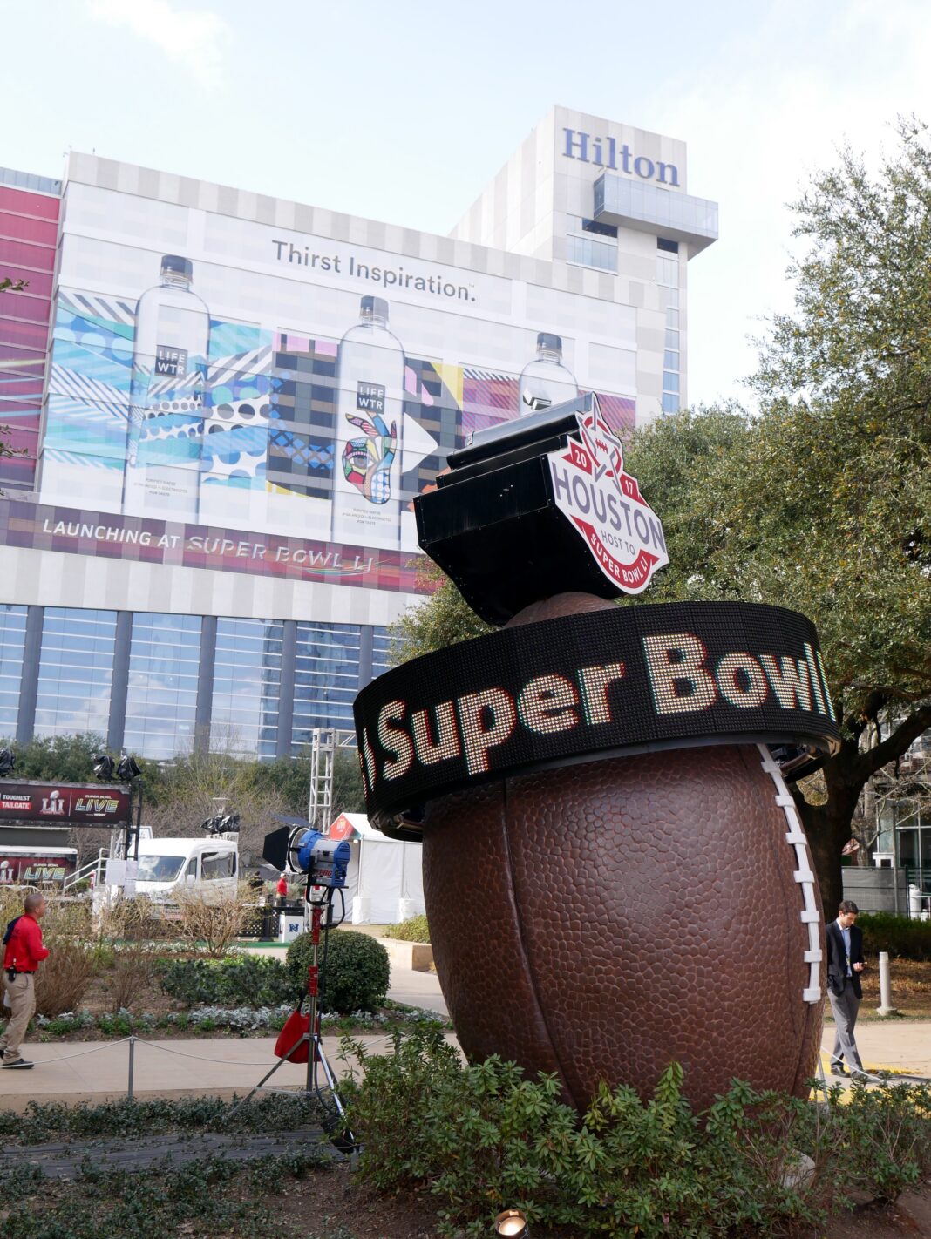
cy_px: 620
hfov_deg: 37.8
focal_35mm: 38
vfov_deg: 49.0
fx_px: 1361
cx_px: 466
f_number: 5.6
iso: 200
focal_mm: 19
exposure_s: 1/200
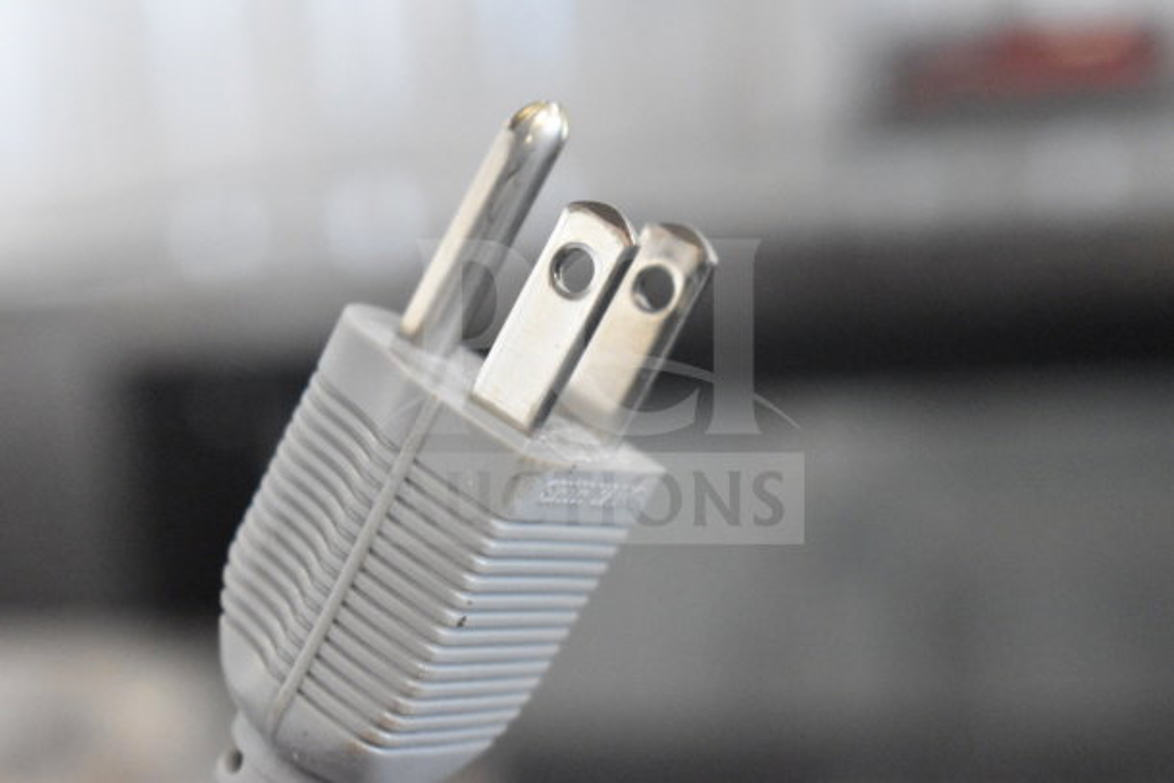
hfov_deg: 24.6
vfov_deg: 16.6
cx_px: 587
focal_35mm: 82
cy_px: 392
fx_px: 2691
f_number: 5.6
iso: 10000
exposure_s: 1/100
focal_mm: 55
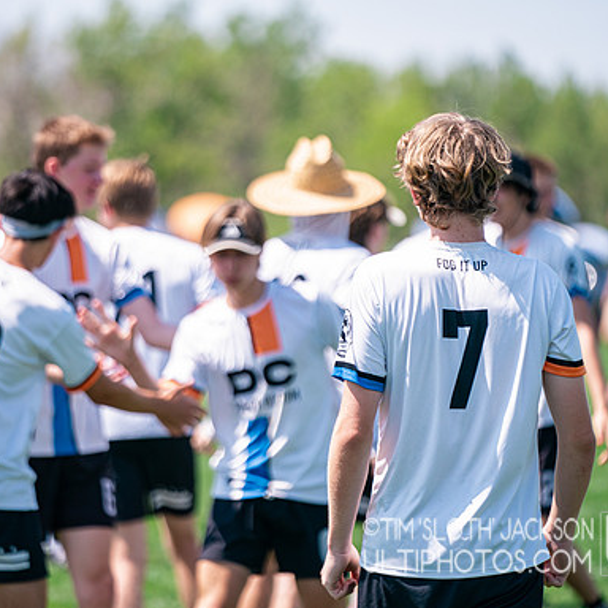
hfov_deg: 6.8
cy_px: 305
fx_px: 5107
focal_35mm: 257
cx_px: 263
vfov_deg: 6.8
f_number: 2.8
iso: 320
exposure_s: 1/4000
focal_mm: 200
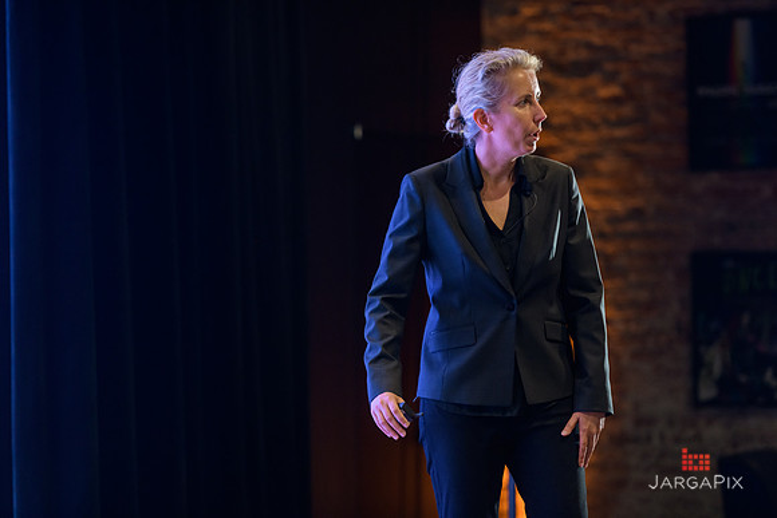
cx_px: 388
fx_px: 3454
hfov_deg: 12.8
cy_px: 259
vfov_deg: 8.6
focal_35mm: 160
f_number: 3.2
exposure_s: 1/200
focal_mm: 160
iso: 1600
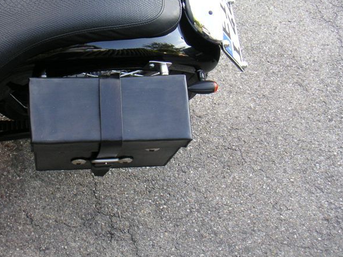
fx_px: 515
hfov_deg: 36.4
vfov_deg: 28.0
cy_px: 107
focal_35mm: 52
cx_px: 111
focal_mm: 6
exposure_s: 1/45
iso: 80
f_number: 2.8
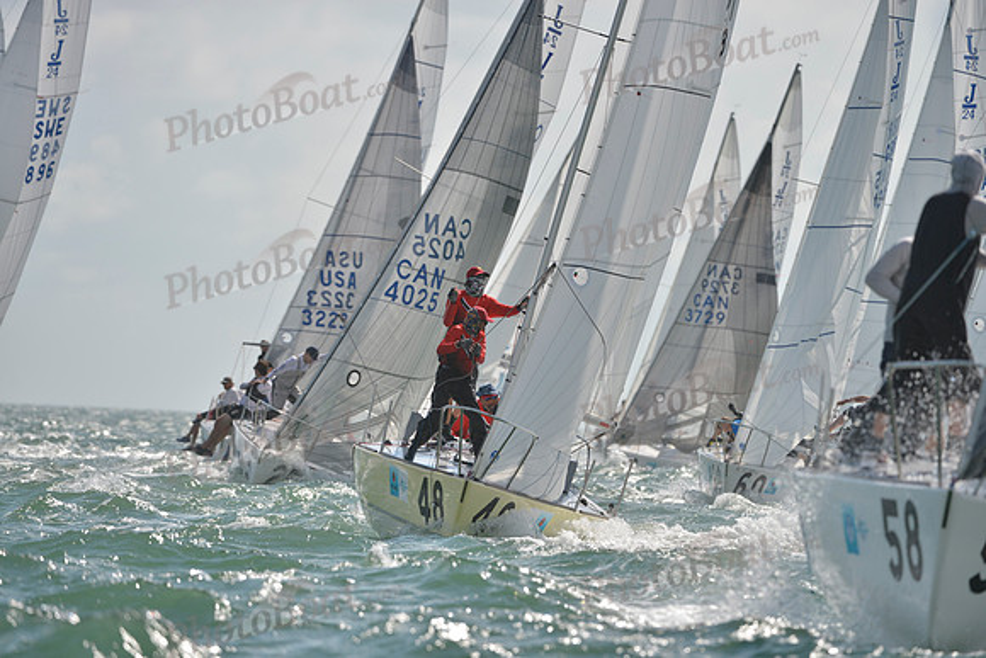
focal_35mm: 340
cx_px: 493
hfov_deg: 6.1
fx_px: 9314
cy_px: 329
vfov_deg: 4.0
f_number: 6.3
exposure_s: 1/2500
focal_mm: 340
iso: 280
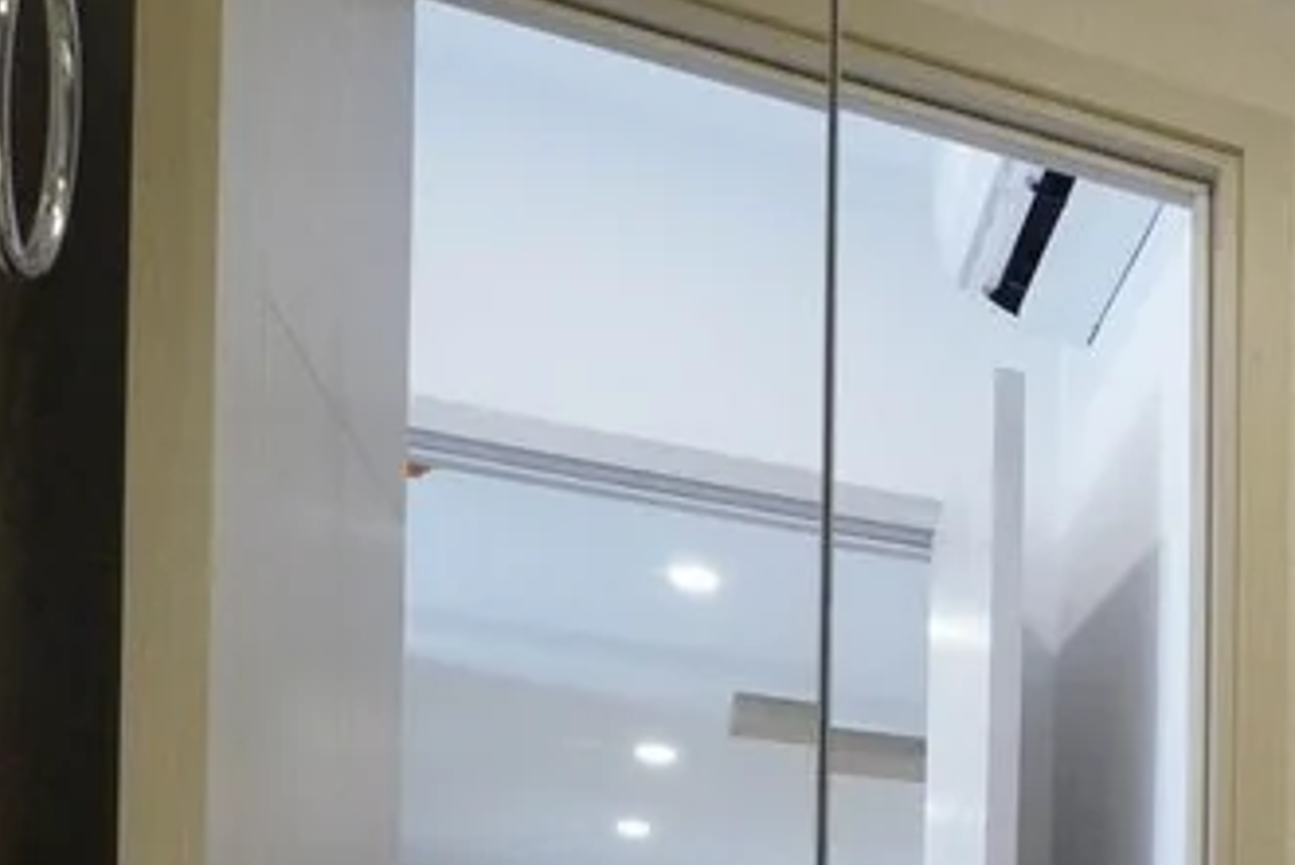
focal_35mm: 58
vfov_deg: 20.7
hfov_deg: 22.9
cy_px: 1206
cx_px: 2214
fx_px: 2087
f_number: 7.1
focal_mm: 16
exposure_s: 1/160
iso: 8000
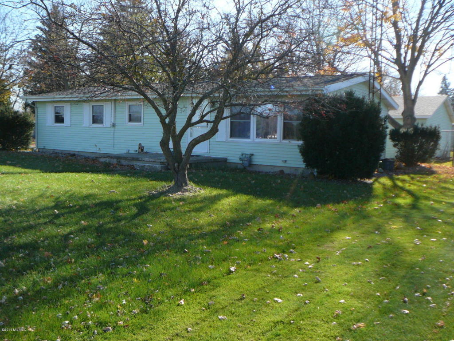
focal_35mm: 35
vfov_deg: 40.7
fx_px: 459
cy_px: 170
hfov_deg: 52.6
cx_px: 227
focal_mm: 5.2
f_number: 2.8
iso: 80
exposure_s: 1/500
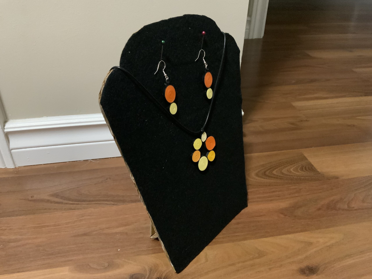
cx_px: 186
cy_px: 140
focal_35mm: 29
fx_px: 312
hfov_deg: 61.7
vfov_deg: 48.2
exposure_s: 1/24
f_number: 1.8
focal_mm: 3
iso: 500
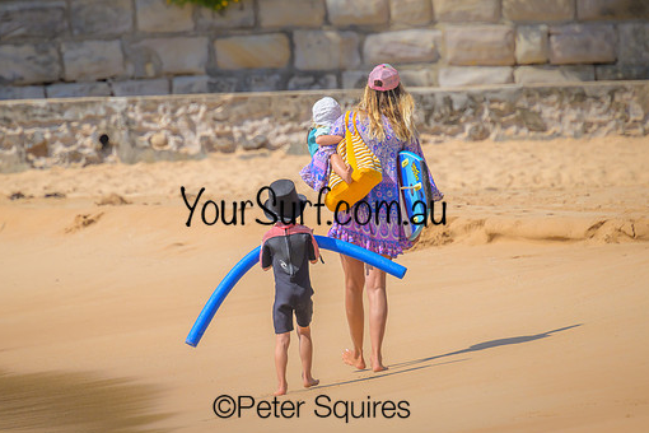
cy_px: 195
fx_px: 16404
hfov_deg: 2.3
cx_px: 312
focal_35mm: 910
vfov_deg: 1.5
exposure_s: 1/2000
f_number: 11
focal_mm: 800
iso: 1000
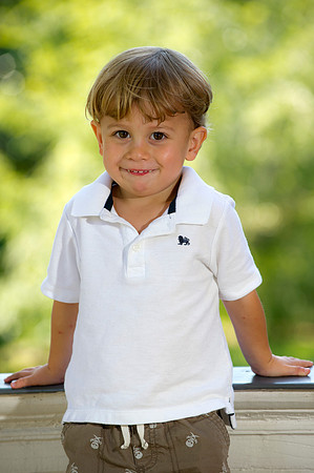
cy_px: 236
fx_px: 2295
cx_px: 157
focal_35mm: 175
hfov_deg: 7.8
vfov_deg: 11.8
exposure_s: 1/250
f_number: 4
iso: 320
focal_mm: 175
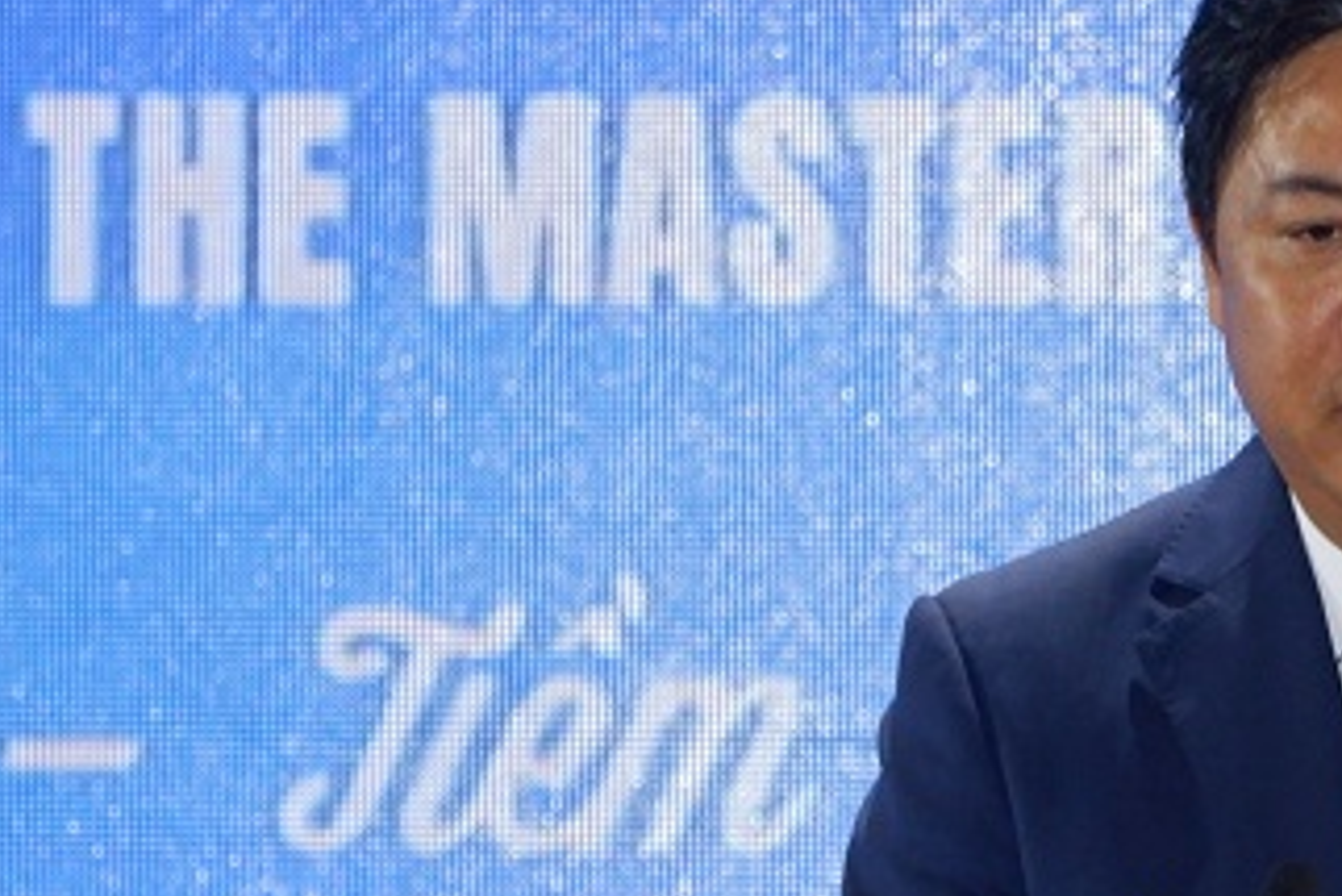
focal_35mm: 857
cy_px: 504
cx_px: 1384
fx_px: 31960
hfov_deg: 2.4
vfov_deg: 1.6
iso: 2500
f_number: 6.7
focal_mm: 230
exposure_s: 1/340
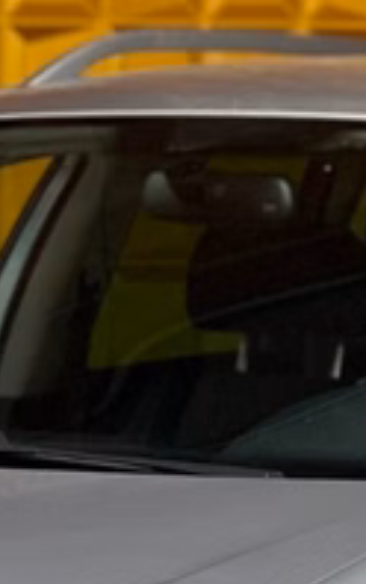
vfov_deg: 6.3
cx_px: 162
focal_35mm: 330
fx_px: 5259
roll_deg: -0.6
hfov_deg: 4.0
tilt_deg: -5.6
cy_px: 649
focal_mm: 9
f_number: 2.8
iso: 100
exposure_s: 1/121
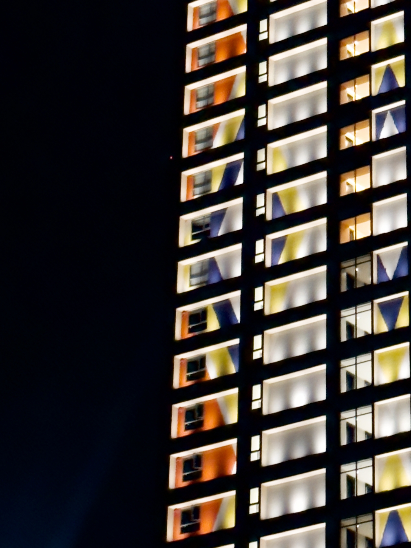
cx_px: 430
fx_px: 2280
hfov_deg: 10.2
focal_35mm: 144
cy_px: 43
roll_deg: +0.0
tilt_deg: +29.9
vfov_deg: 13.6
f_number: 1.78
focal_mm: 6.86
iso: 400
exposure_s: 1/40
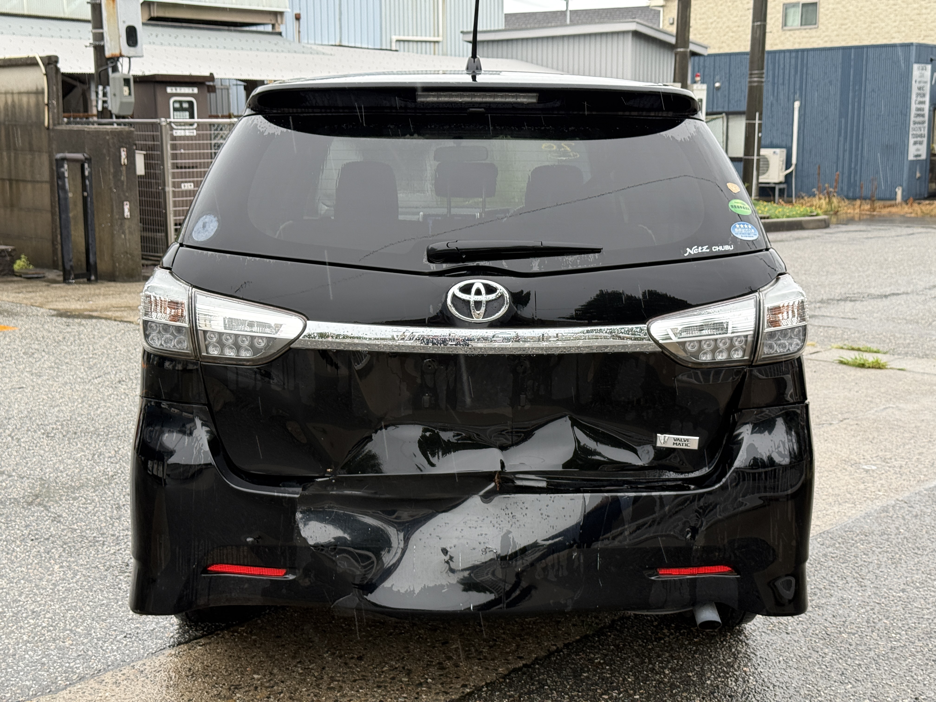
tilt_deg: -9.3
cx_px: 468
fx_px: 1298
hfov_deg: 39.7
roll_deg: +0.3
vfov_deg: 30.3
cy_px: 351
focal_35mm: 48
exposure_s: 1/143
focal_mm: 6.76
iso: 80
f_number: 1.78
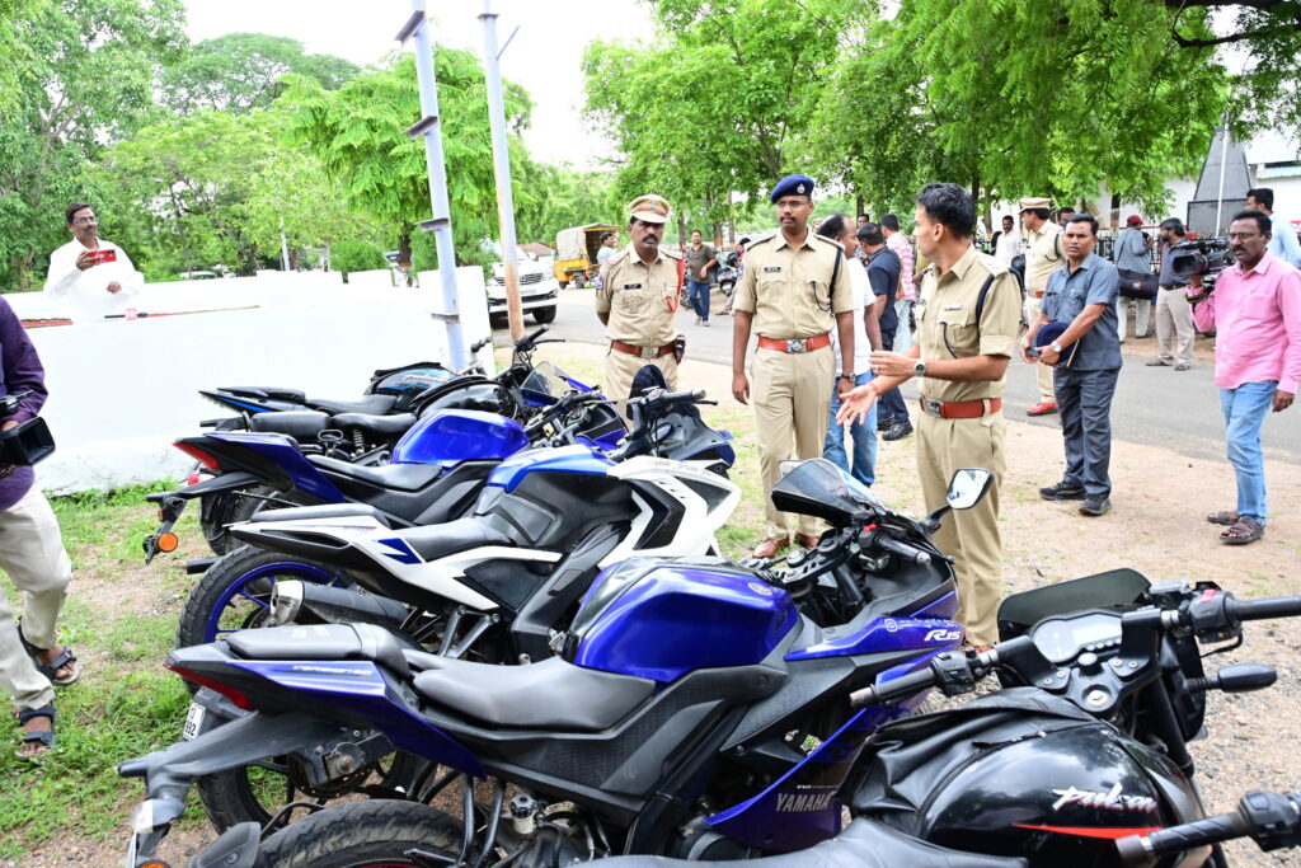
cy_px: 434
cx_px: 650
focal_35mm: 29
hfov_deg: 63.7
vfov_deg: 45.0
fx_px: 1048
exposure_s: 1/250
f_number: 7.1
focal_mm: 29
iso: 1250
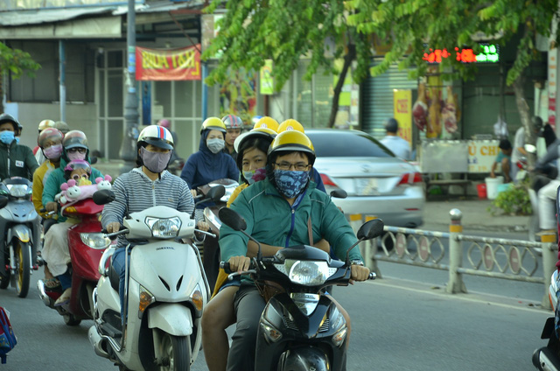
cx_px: 280
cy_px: 186
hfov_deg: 13.1
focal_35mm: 158
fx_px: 2445
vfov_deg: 8.7
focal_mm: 105
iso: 320
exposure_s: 1/100
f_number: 5.6
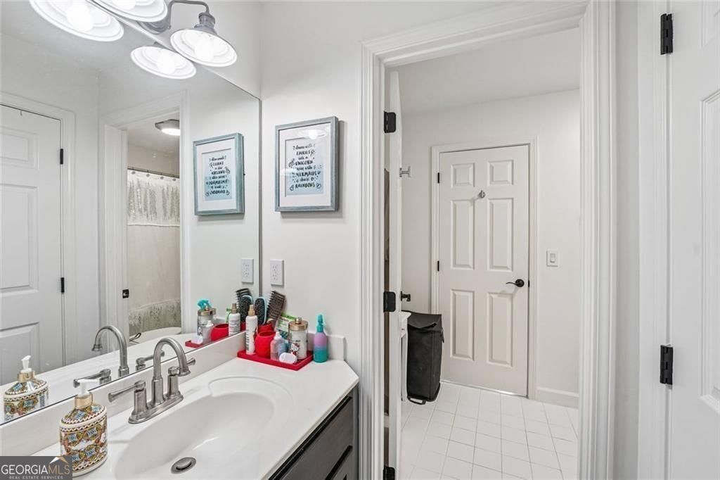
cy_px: 240
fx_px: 280
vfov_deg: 81.2
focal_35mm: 14
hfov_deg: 104.3
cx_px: 360
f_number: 8
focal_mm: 14
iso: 320
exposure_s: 1/20
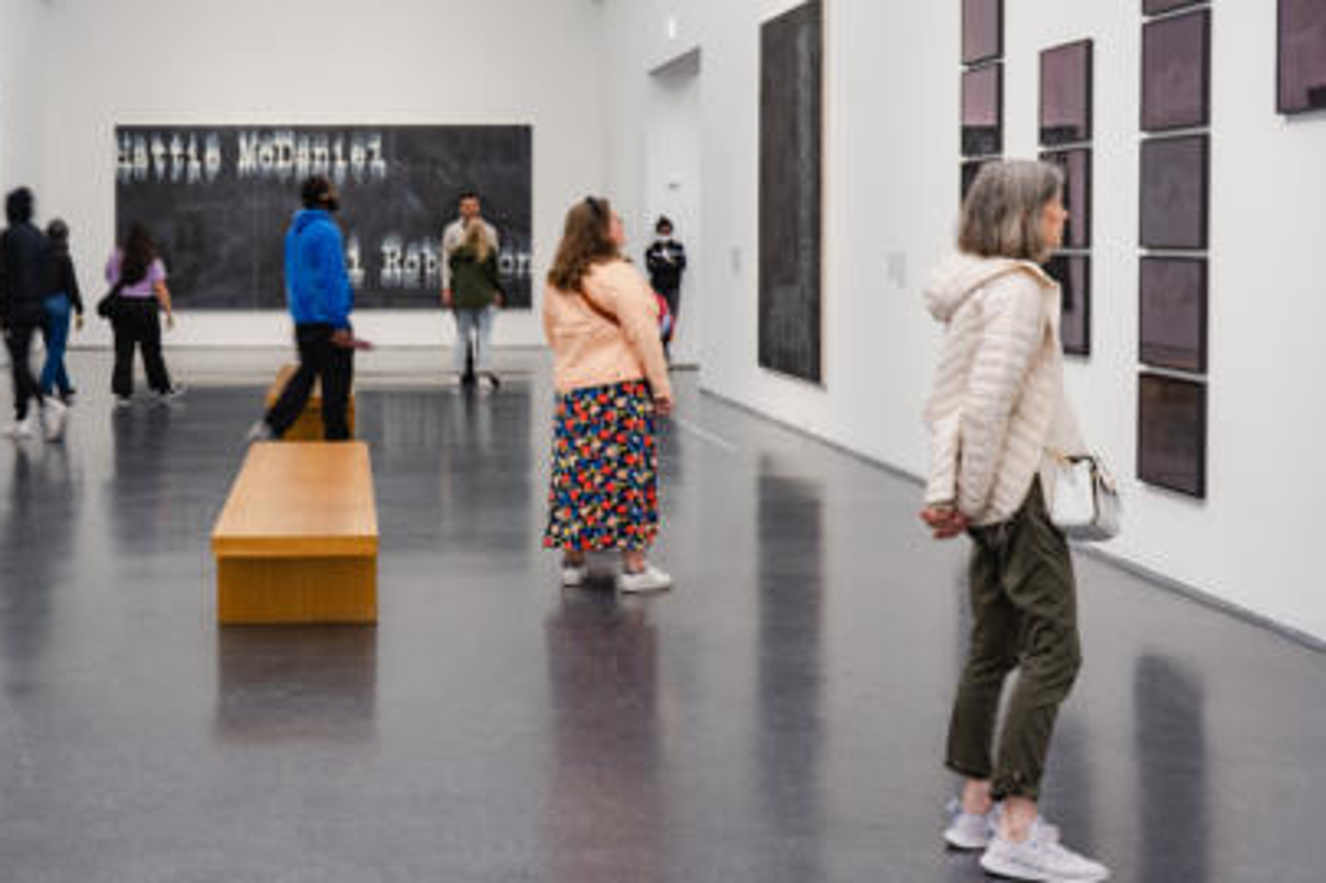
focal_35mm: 52
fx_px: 1914
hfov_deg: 37.5
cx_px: 368
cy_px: 289
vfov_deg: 25.8
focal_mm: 35
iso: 640
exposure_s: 1/10
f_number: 5.6
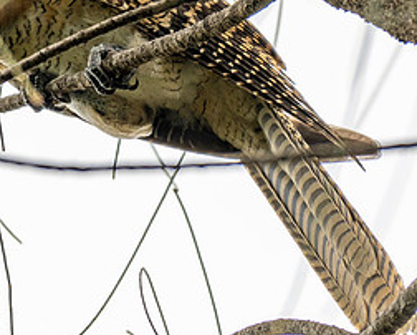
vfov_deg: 0.7
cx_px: 61
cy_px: -8
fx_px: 28778
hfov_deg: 0.8
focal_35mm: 2330
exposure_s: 1/400
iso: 64
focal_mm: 500
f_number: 5.6
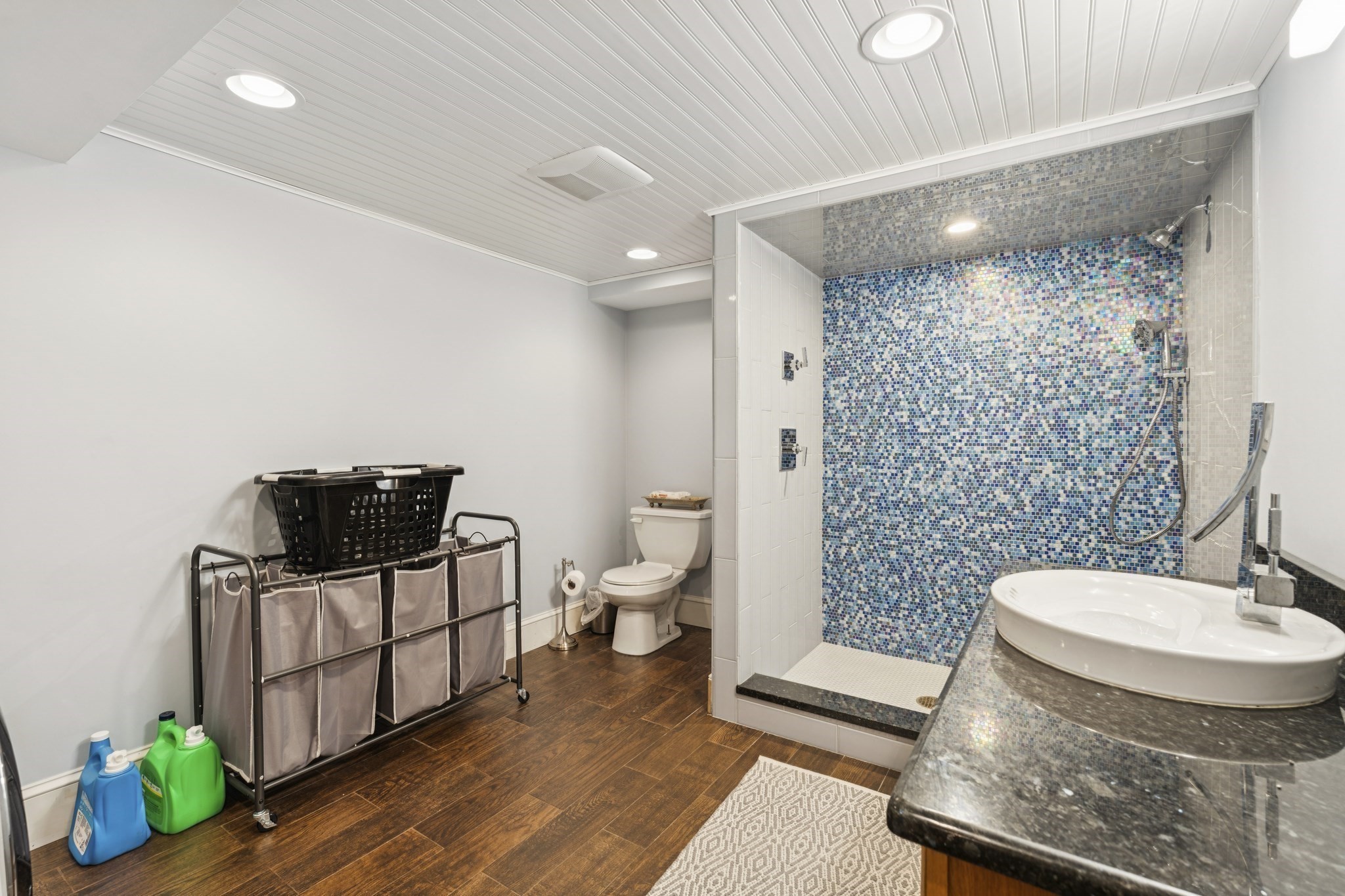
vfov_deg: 73.7
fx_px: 598
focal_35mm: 16
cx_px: 672
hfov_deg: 96.7
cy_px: 448
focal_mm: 16
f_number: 8
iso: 100
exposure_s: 1
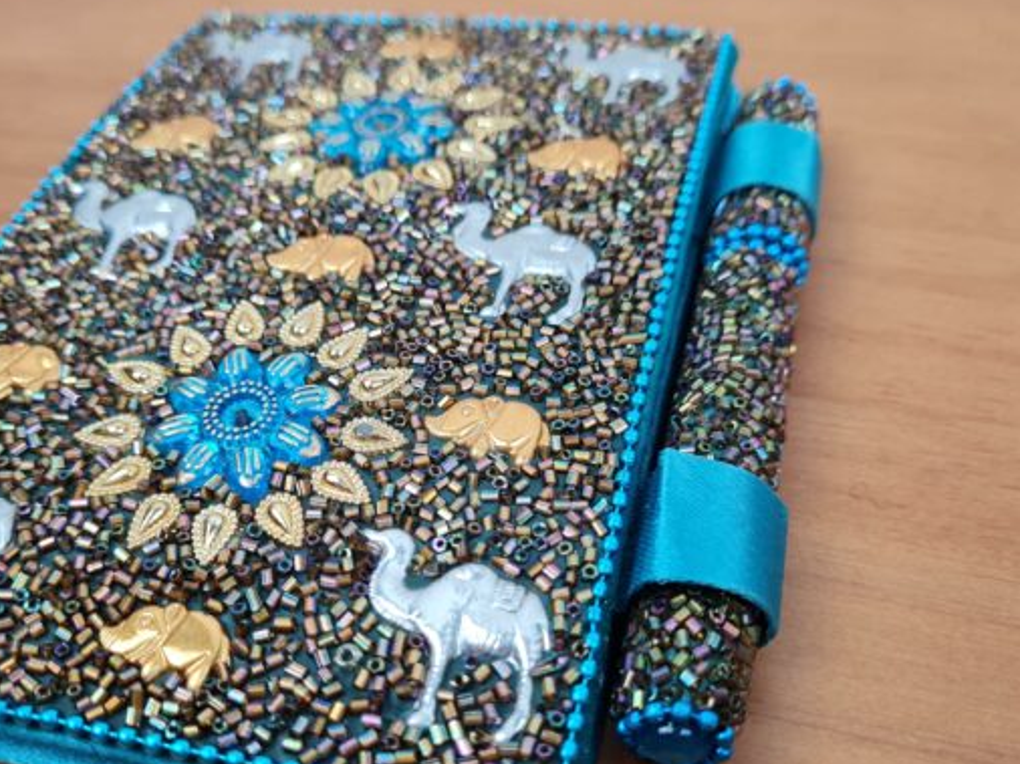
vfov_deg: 39.4
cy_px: 467
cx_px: 441
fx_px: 1060
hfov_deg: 51.2
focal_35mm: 36
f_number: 1.8
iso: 64
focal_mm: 5.4
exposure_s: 1/120
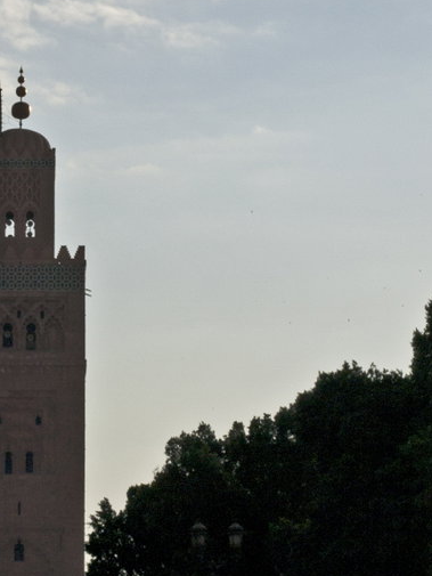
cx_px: 8
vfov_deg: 7.4
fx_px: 4424
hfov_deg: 5.6
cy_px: 462
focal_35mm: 266
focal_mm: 42
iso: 100
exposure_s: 1/640
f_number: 11
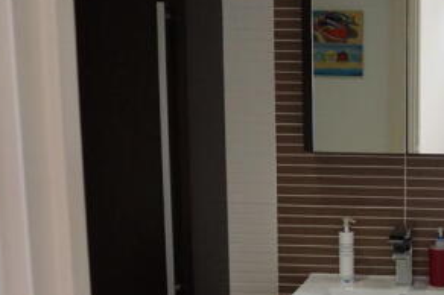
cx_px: 474
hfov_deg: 32.9
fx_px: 665
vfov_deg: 24.9
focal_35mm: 54
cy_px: 188
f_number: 3.5
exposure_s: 1/160
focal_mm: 16
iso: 1600
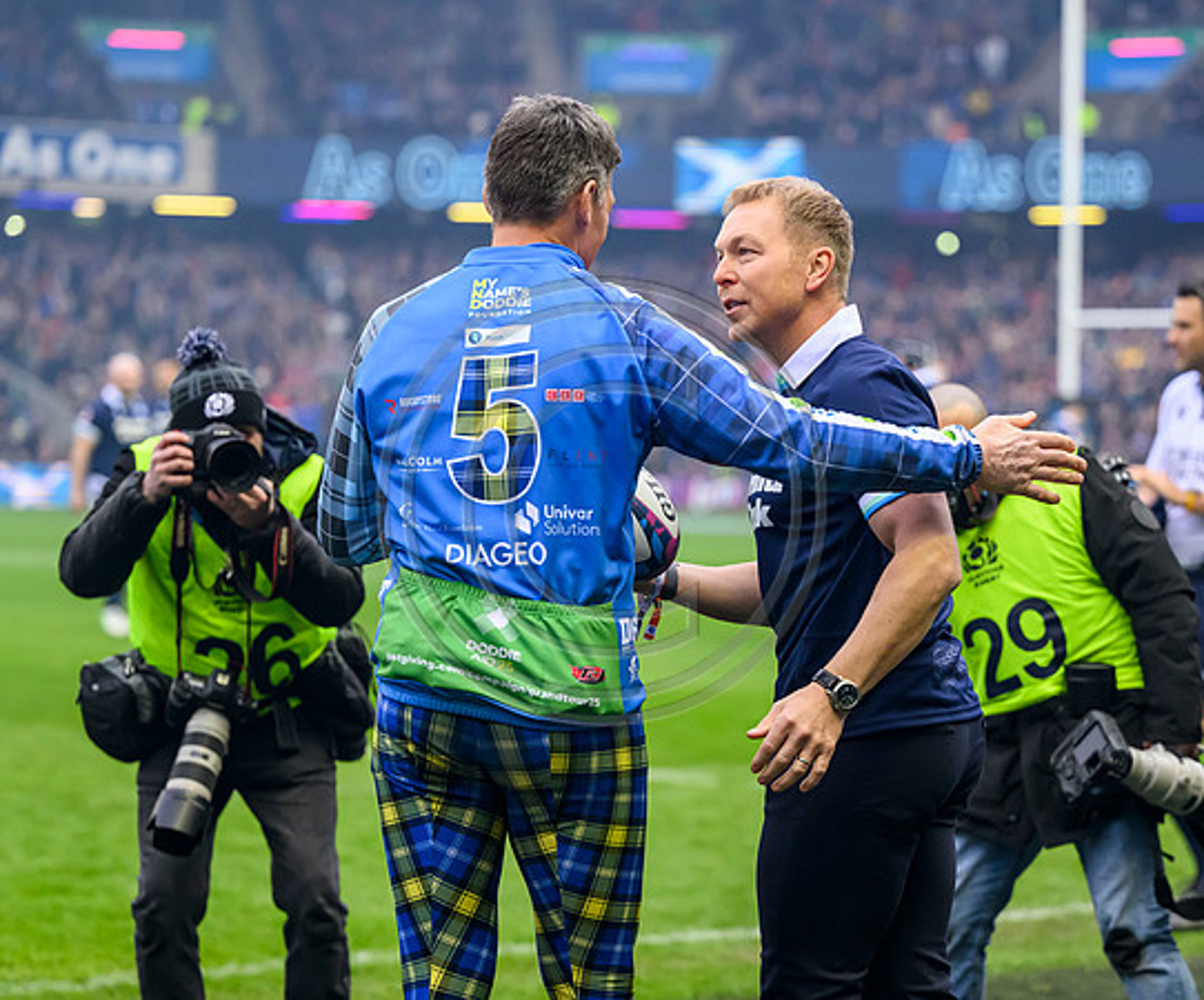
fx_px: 5212
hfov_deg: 13.2
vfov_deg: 11.0
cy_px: 594
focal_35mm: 144
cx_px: 793
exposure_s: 1/4000
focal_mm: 104
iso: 3200
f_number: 2.8
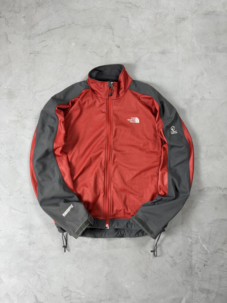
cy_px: 152
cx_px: 114
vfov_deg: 71.6
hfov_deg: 56.8
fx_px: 210
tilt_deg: -84.2
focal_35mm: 24
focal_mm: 6.76
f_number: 1.78
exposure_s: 1/60
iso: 200
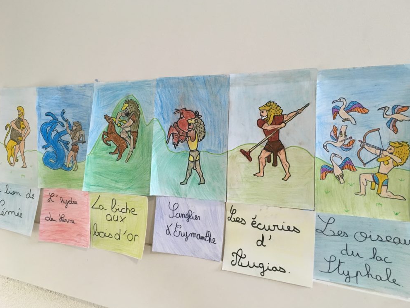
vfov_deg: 46.8
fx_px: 355
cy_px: 151
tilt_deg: -2.1
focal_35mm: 30
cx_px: 204
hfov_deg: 60.0
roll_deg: -3.6
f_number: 2.2
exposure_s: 1/33
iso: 125
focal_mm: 4.15
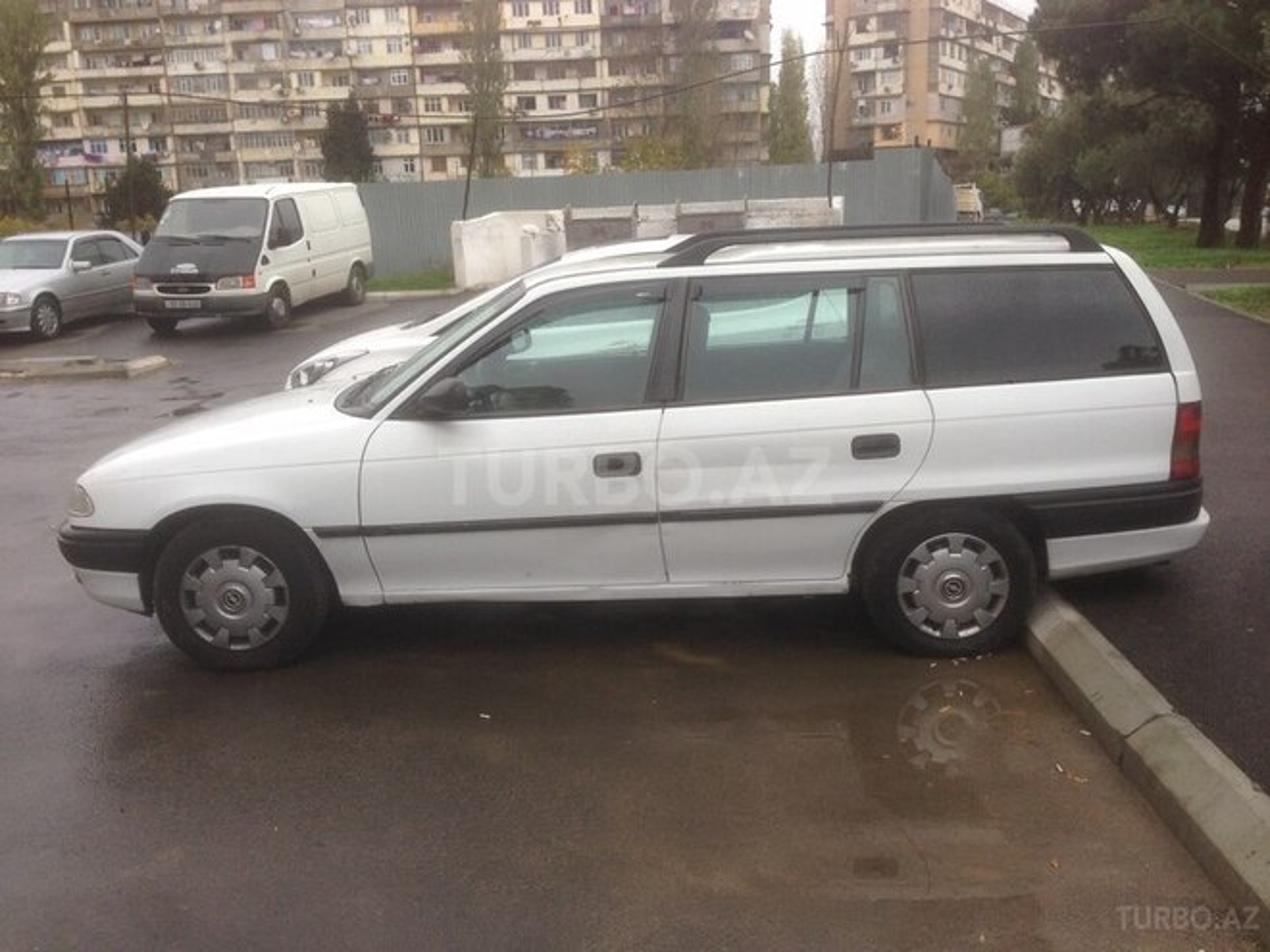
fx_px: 1211
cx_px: 635
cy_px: 476
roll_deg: -0.3
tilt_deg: -14.5
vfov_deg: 42.9
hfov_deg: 55.4
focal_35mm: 33
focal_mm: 4.12
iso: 50
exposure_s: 1/160
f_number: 2.4
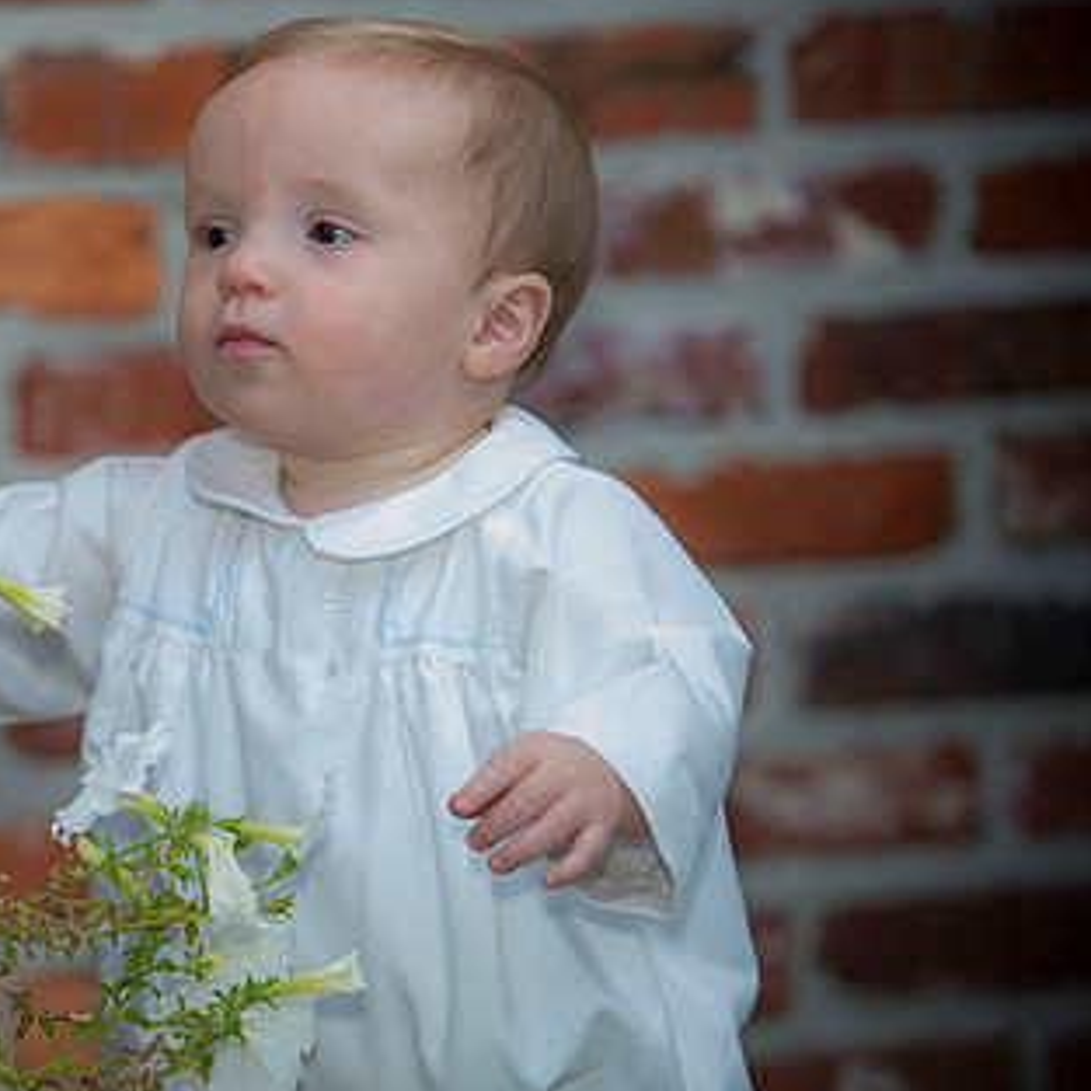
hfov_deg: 7.2
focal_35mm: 244
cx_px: 108
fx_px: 8700
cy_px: 568
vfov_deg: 7.2
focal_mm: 155
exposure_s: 1/160
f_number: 2.8
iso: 50
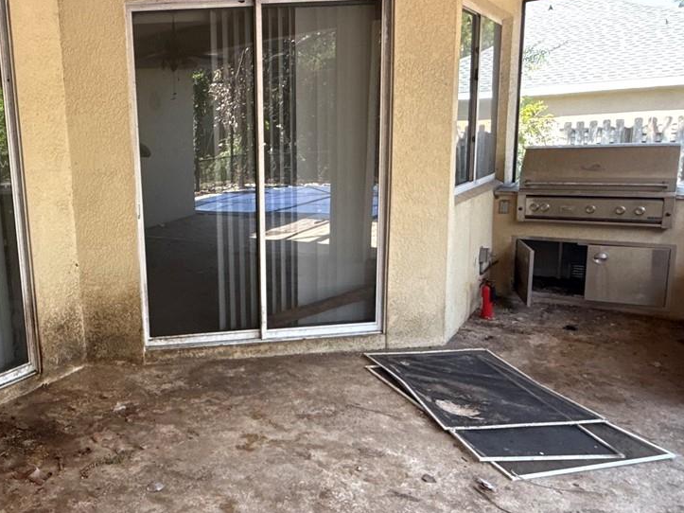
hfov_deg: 55.0
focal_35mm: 31
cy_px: 244
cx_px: 155
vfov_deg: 45.4
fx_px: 612
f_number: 2.2
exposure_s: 1/99
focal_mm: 2.22
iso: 125
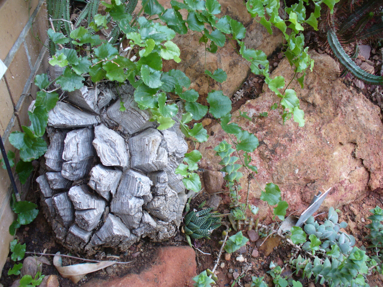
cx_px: 192
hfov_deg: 50.1
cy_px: 144
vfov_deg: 38.7
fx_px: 409
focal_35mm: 37
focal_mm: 6.1
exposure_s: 1/30
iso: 100
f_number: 2.8
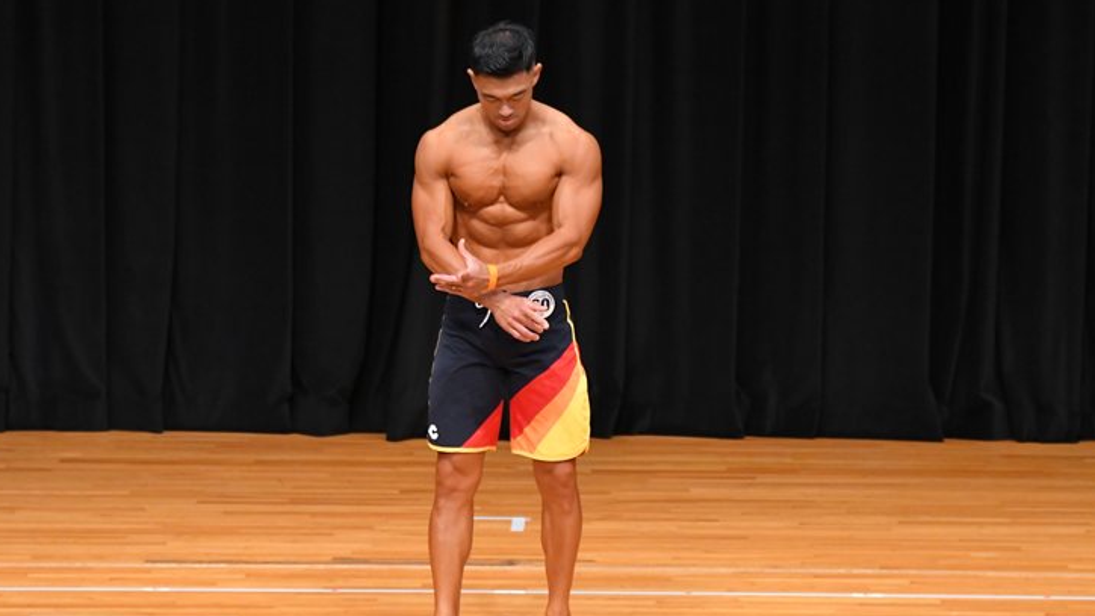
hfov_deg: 7.5
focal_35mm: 286
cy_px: 359
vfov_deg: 4.2
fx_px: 8303
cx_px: 541
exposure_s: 1/400
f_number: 5.6
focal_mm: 170
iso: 4000
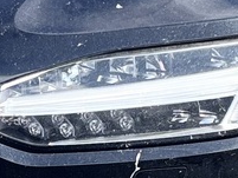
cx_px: 120
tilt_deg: -17.3
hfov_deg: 10.6
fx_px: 1280
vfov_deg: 8.0
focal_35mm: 186
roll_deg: -1.3
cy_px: 143
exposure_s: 1/1027
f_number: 1.6
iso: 50
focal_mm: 5.96
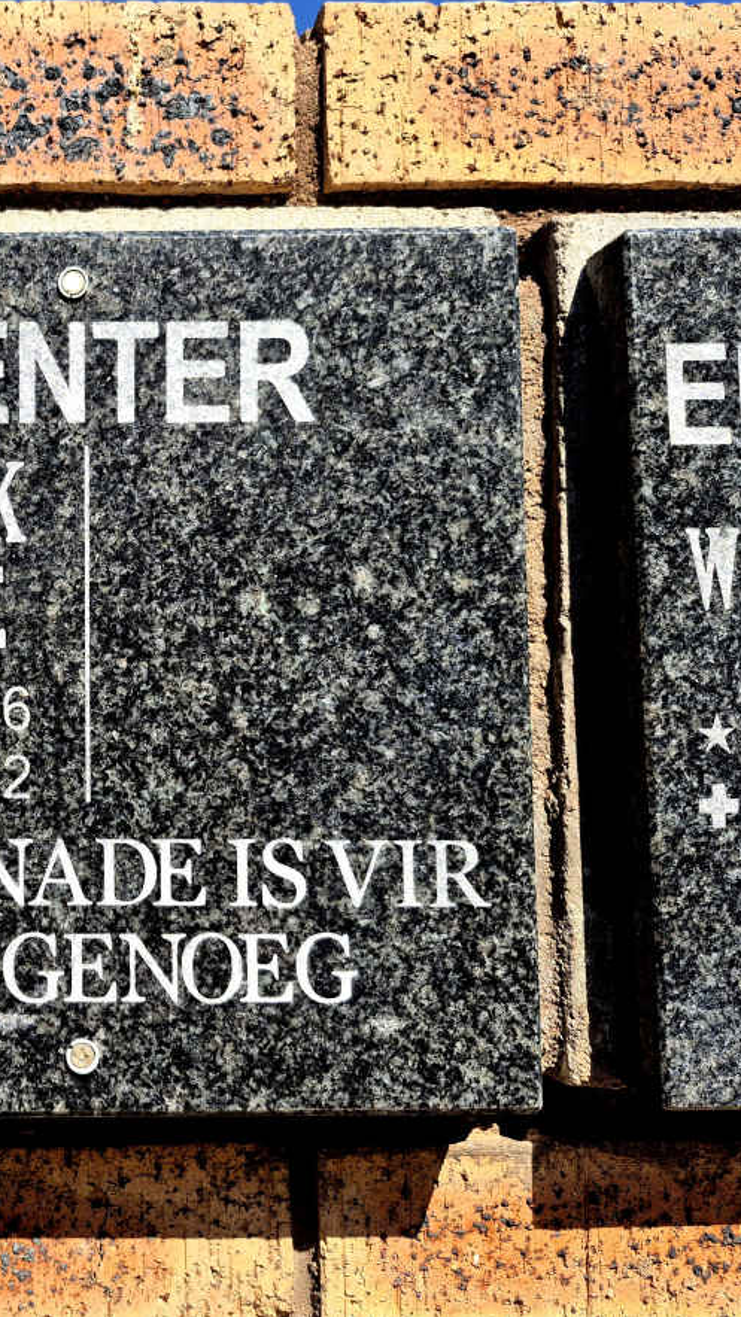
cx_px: -4
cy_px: 650
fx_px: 1188
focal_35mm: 34
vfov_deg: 58.0
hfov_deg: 31.9
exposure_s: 1/1428
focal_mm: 5.4
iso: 25
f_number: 1.8
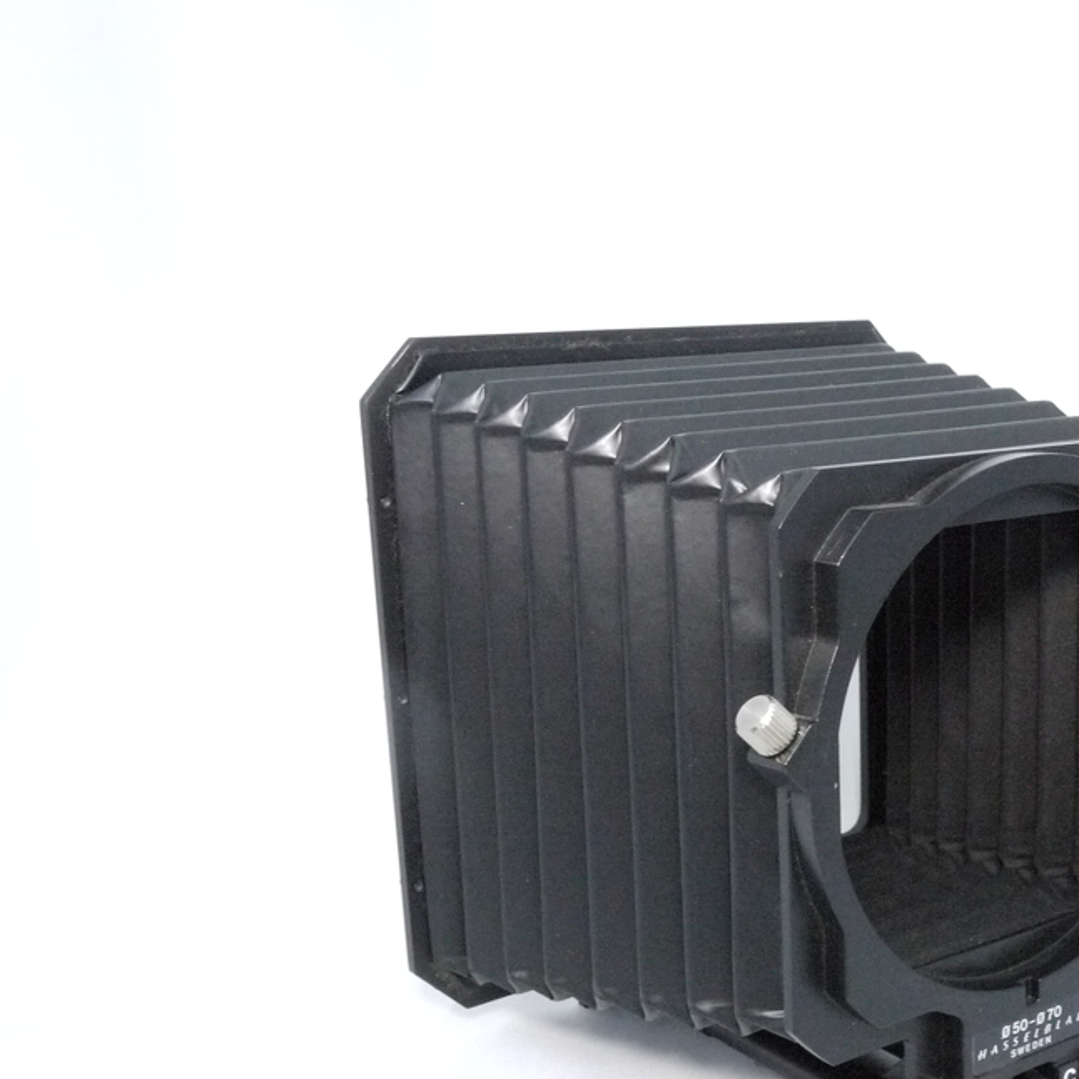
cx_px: 812
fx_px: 1622
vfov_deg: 36.4
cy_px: 722
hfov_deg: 35.9
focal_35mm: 46
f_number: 10
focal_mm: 14
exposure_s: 1/30
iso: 1600
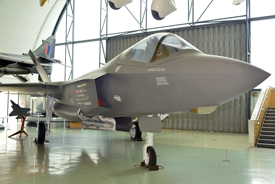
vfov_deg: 36.9
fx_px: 275
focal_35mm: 36
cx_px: 138
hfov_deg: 53.1
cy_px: 92
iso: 320
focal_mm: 36
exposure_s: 1/60
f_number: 4.5
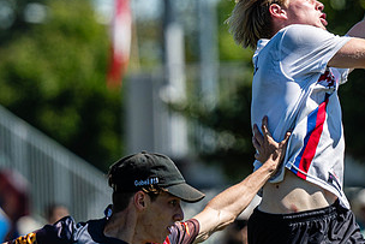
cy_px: 77
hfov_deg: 3.2
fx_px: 6593
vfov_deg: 2.1
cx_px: 203
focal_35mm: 650
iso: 100
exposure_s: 1/2000
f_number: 3.2
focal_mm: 200
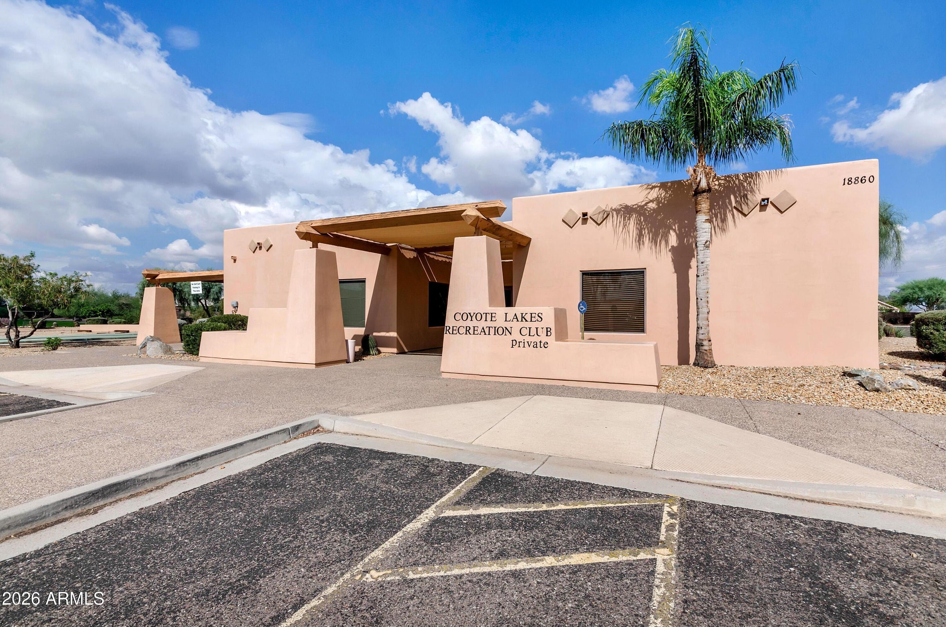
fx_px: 433
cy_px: 314
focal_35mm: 16
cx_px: 473
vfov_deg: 71.8
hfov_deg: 95.1
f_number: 11
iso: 200
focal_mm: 11
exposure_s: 1/500
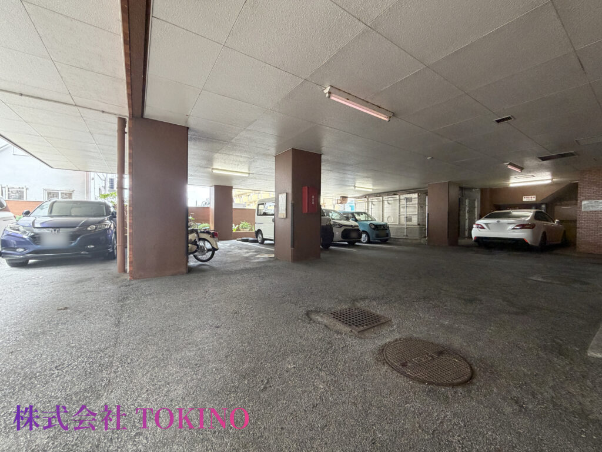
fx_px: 243
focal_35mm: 14
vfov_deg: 85.7
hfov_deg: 102.1
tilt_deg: -0.1
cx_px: 301
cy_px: 226
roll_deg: +0.6
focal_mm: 2.22
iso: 320
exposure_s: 1/78
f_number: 2.2
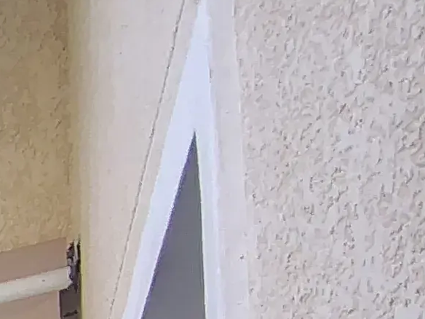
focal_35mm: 114
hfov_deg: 11.1
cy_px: 964
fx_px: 1400
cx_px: -843
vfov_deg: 9.8
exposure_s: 1/120
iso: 222
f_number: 2.2
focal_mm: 2.13
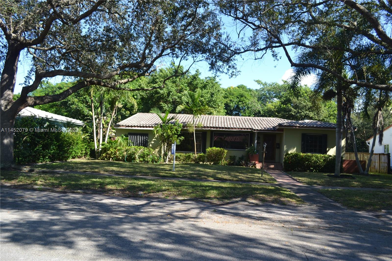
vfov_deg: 47.9
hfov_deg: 67.4
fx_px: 294
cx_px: 196
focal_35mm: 27
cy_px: 130
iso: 100
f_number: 6.3
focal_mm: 18
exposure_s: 1/160
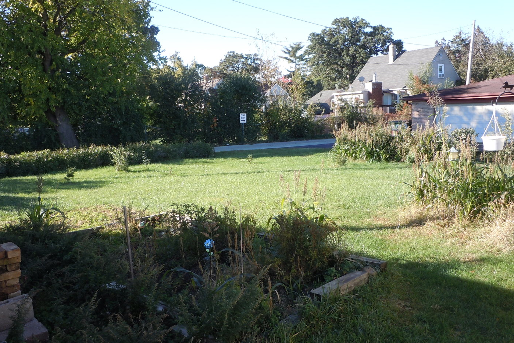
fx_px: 428
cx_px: 251
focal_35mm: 30
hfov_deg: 61.9
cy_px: 161
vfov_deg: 43.6
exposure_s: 1/200
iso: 100
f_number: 3.7
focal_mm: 5
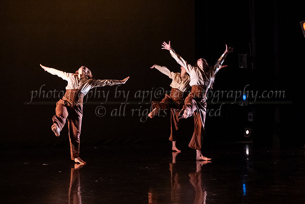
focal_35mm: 101
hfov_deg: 20.2
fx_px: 856
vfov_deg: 13.6
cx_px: 186
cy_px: 107
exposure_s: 1/400
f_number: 4
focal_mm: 75
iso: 4000
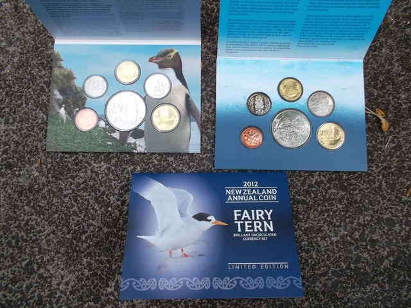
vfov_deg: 49.7
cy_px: 154
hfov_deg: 63.4
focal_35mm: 28
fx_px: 332
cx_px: 206
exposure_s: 1/45
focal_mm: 4.1
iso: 83
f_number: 3.3
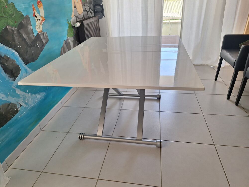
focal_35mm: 23
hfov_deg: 73.9
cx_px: 124
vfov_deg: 58.9
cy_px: 94
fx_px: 165
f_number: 1.8
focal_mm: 5.54
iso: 40
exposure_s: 1/134
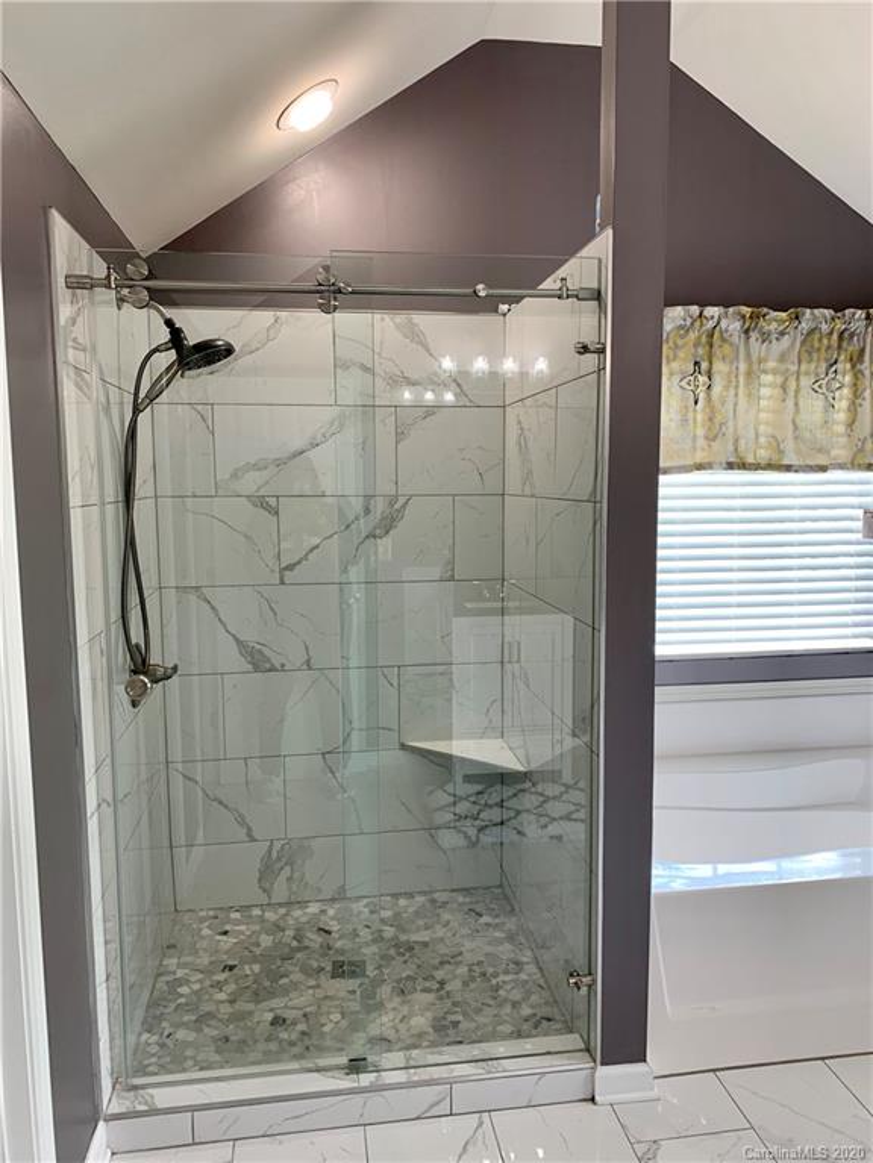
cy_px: 582
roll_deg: +0.1
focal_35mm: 26
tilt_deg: -6.1
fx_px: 874
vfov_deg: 67.3
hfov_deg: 53.1
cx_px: 436
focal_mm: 4.25
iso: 80
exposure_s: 1/60
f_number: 1.8
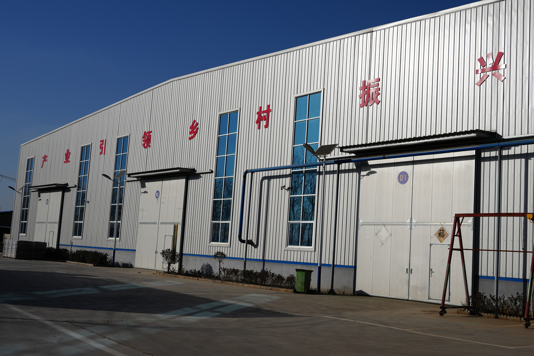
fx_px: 623
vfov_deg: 31.9
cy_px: 178
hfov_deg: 46.4
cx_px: 267
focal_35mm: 42
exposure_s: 1/2500
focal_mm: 28
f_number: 5
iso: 100
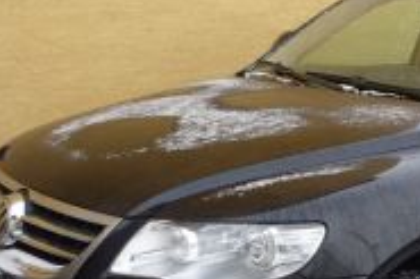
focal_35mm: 63
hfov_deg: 30.2
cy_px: 211
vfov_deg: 21.3
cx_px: 397
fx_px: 734
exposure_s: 1/160
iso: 200
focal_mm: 4.7
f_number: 3.3
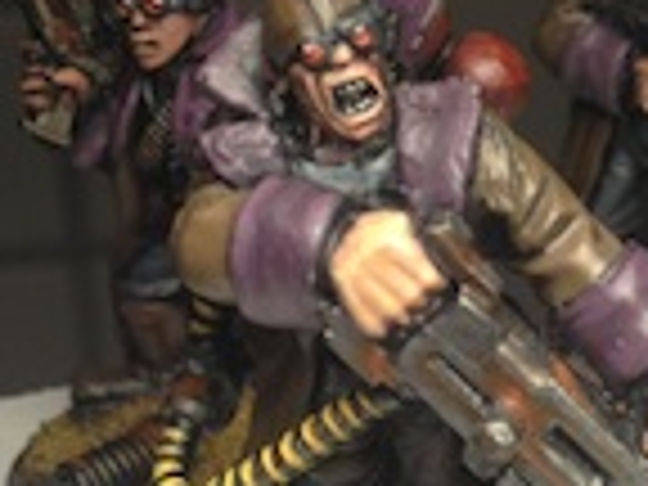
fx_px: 2583
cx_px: 448
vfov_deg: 10.7
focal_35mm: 138
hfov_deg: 14.3
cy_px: 254
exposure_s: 1/40
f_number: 2.4
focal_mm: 4.28
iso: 64
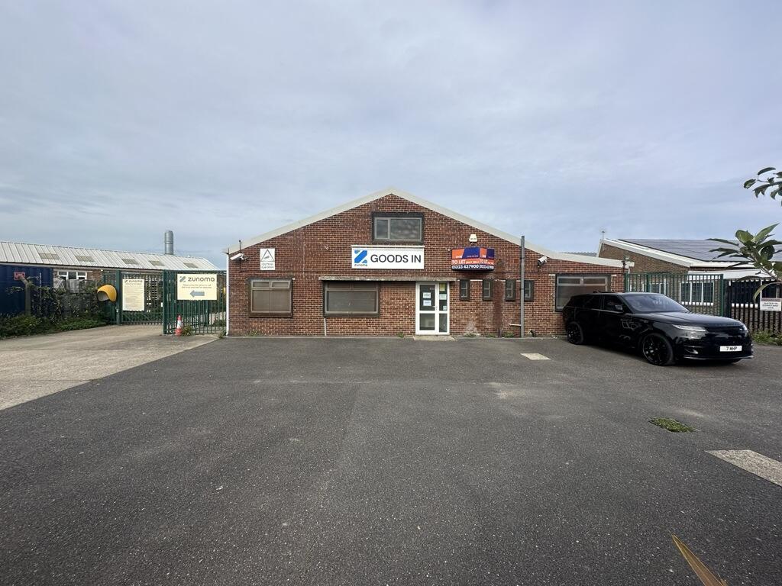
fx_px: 316
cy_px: 293
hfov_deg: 102.1
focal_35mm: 14
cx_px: 391
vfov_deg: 85.7
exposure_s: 1/1531
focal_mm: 2.22
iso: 50
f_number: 2.2
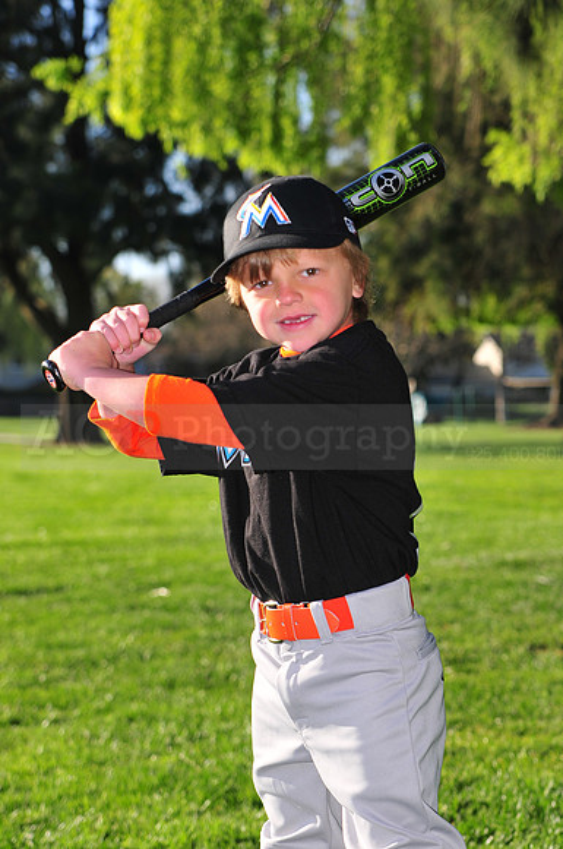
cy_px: 424
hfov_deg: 13.4
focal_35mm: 102
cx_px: 282
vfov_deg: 20.0
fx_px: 2400
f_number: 4.5
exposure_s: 1/800
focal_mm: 68
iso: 200
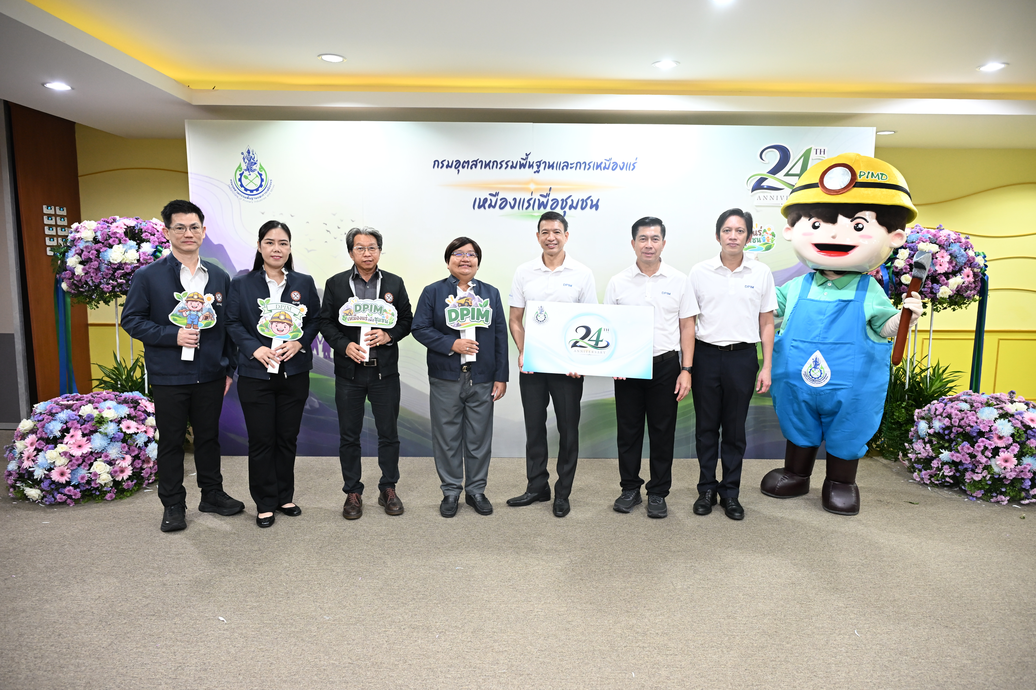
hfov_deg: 73.7
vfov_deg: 53.1
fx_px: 691
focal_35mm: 24
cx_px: 518
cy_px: 345
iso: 1600
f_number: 4
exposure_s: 1/30
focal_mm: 24
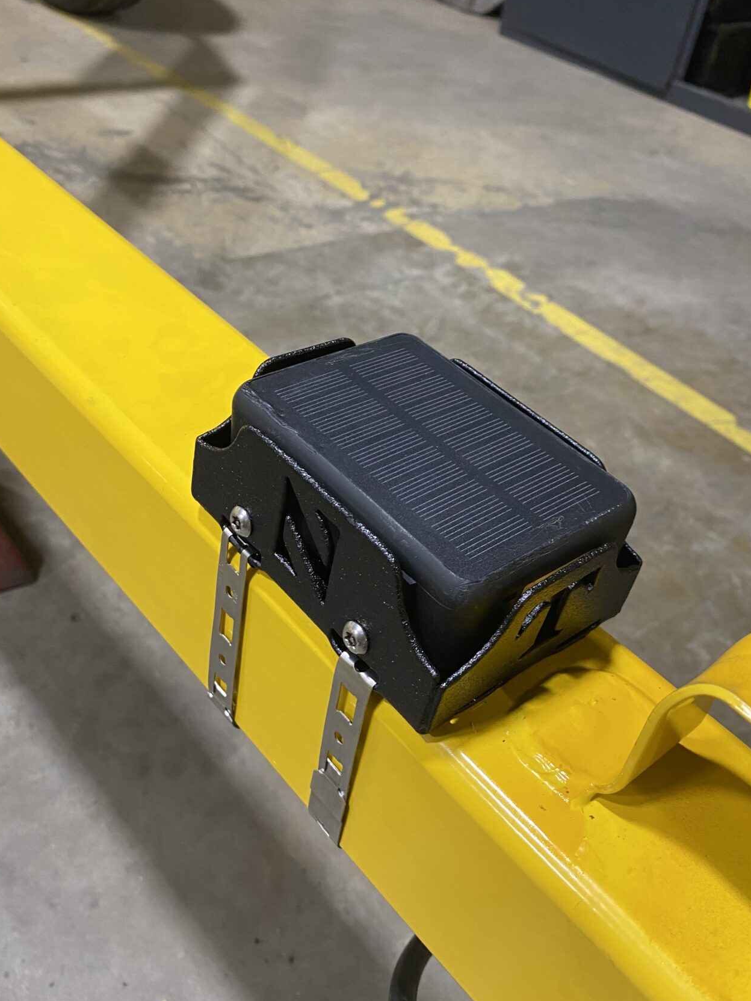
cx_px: 368
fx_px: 926
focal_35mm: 32
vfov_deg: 56.8
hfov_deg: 44.2
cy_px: 523
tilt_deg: -38.5
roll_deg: -8.4
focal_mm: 4.25
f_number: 1.8
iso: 160
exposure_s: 1/60
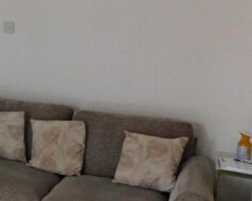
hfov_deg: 23.7
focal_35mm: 66
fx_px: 492
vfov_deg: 22.9
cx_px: -111
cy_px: 53
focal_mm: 4
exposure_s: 1/8
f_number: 3
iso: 450
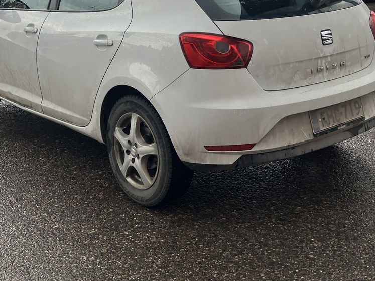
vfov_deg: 26.5
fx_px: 585
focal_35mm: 54
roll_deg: +1.6
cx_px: 161
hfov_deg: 35.5
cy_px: 52
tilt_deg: -11.8
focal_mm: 3.99
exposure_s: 1/196
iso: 25
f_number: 1.8
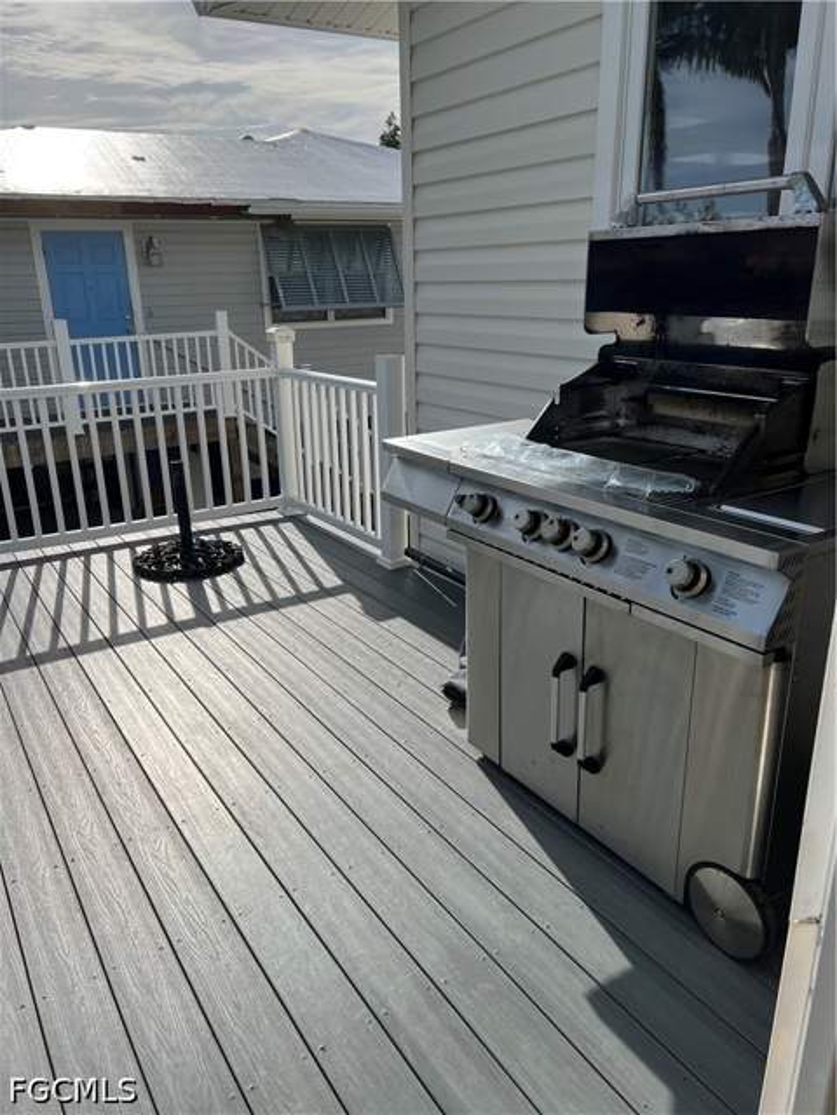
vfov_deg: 67.3
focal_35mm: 26
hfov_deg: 53.1
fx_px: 838
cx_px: 418
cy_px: 558
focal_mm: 5.7
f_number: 1.5
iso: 50
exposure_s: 1/10309
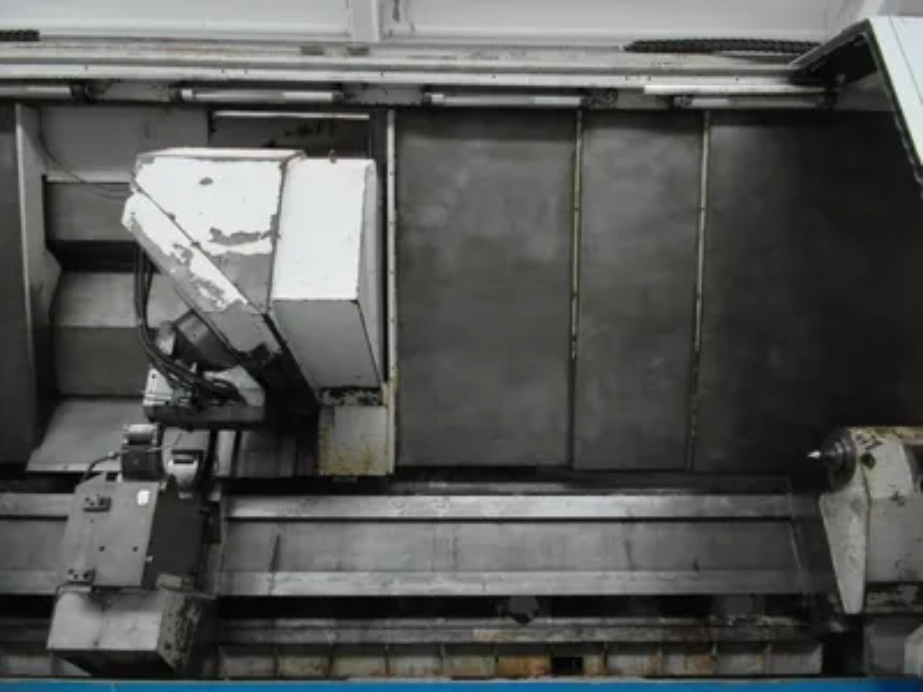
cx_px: 462
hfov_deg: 73.9
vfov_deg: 58.9
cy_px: 346
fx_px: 613
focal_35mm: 23
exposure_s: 1/30
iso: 800
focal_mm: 4.1
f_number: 2.8
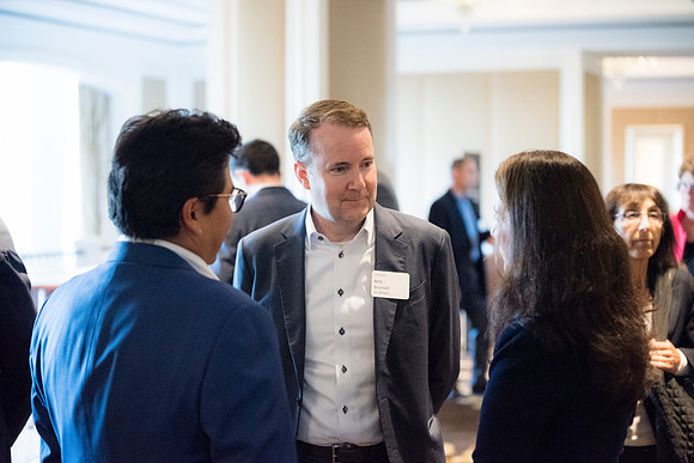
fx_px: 1350
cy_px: 232
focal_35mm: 70
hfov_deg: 28.8
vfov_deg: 19.5
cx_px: 347
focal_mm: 70
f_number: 2.8
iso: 6400
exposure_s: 1/125
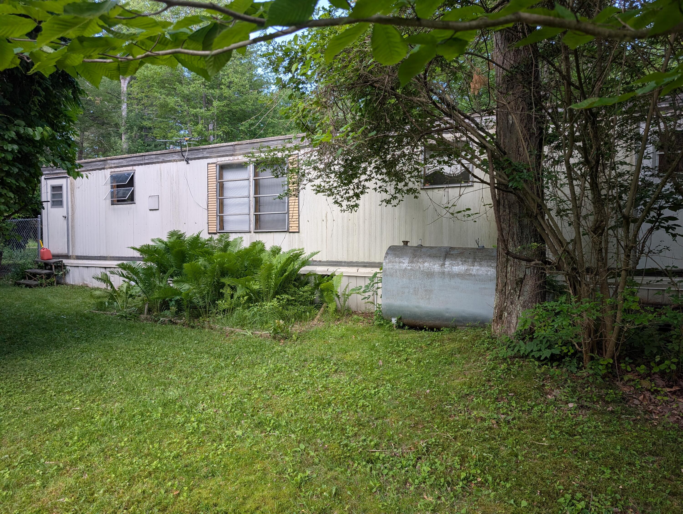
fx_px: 474
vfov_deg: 56.9
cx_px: 342
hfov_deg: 71.5
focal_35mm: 24
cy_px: 257
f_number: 1.68
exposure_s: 1/181
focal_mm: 6.9
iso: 22
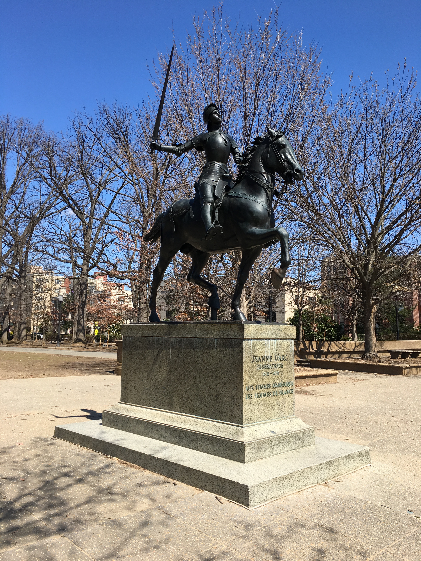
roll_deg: -0.2
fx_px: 470
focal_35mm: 29
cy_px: 280
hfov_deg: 48.2
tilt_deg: +4.7
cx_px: 210
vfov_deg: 61.7
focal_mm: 4.15
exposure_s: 1/1304
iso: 25
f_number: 2.2
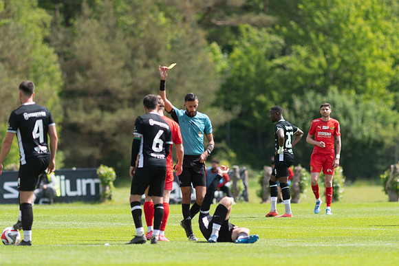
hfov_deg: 4.6
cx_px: 200
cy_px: 133
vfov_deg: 3.1
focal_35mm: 450
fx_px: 4988
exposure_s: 1/2500
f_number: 3.2
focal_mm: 300
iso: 180
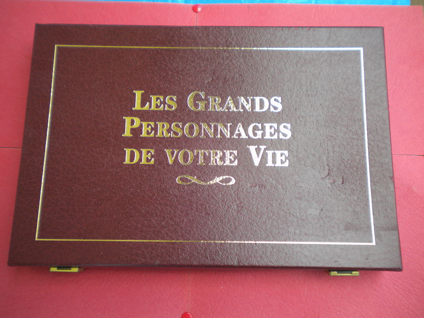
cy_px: 159
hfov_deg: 52.6
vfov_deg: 40.7
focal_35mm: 35
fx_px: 429
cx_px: 212
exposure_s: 1/194
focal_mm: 6.3
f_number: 3.1
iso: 80
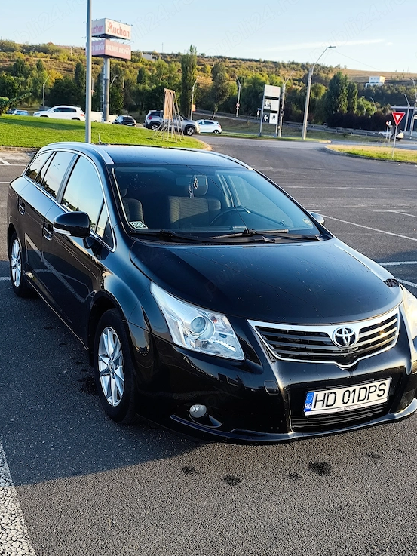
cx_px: 198
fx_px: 610
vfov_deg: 49.0
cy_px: 282
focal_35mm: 38
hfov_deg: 37.7
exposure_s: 1/334
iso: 50
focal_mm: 6.14
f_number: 1.65
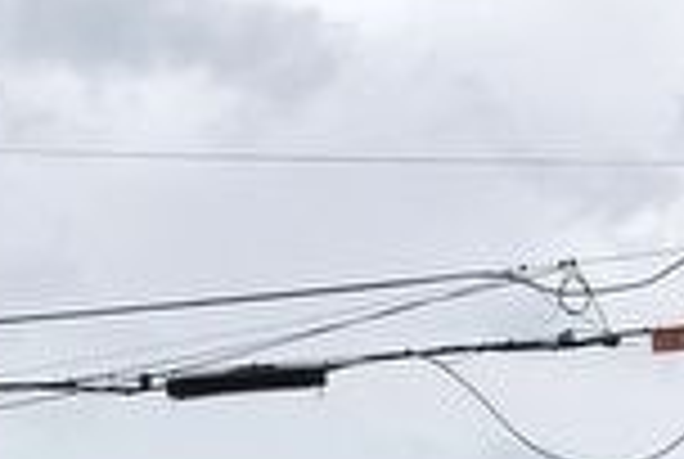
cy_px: 868
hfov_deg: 13.1
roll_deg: -0.6
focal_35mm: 153
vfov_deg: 8.6
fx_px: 2913
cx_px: -68
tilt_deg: +10.2
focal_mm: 4
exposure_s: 1/917
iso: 20
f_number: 1.8
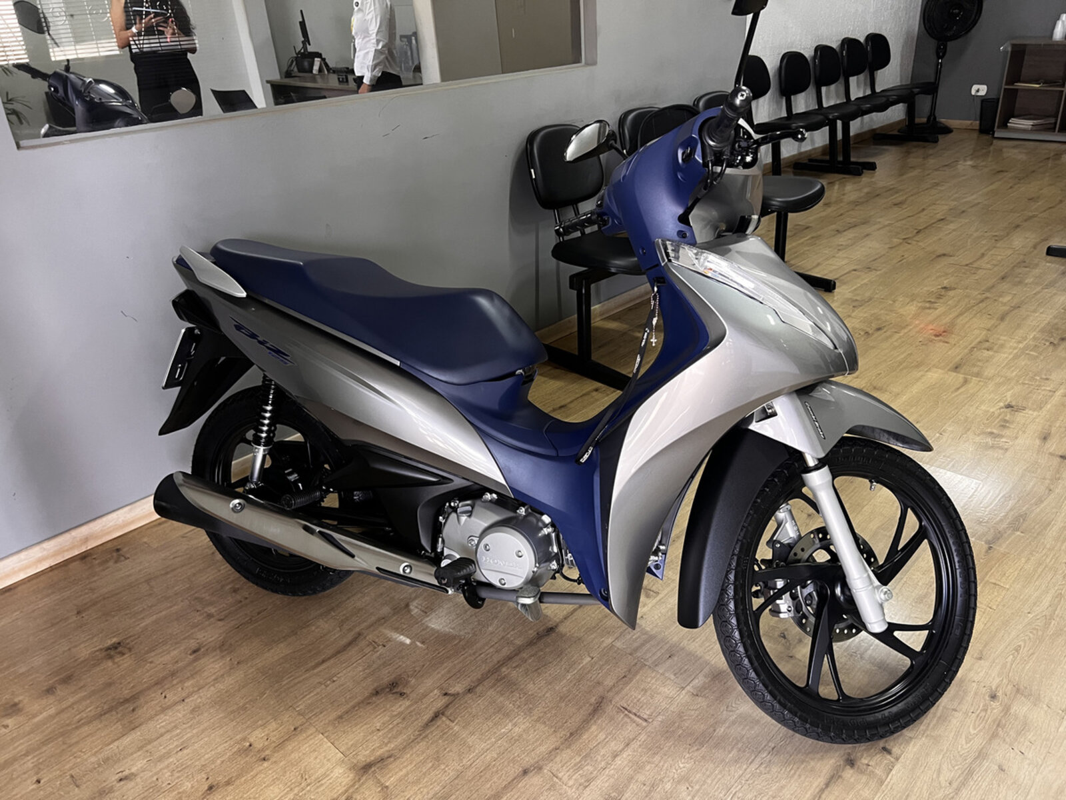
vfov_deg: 53.1
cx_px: 533
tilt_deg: -26.9
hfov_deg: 67.3
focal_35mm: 26
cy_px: 400
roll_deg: +3.3
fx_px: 801
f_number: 1.5
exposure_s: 1/60
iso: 200
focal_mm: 5.7
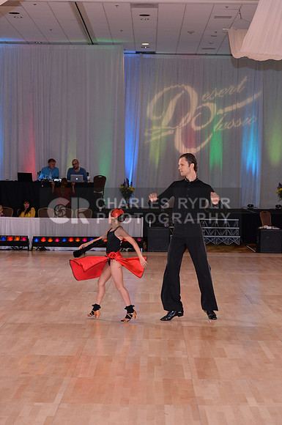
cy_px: 212
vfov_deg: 23.9
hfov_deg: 16.0
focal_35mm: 85
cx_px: 141
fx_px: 1002
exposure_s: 1/250
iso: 2000
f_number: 5.6
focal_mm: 85
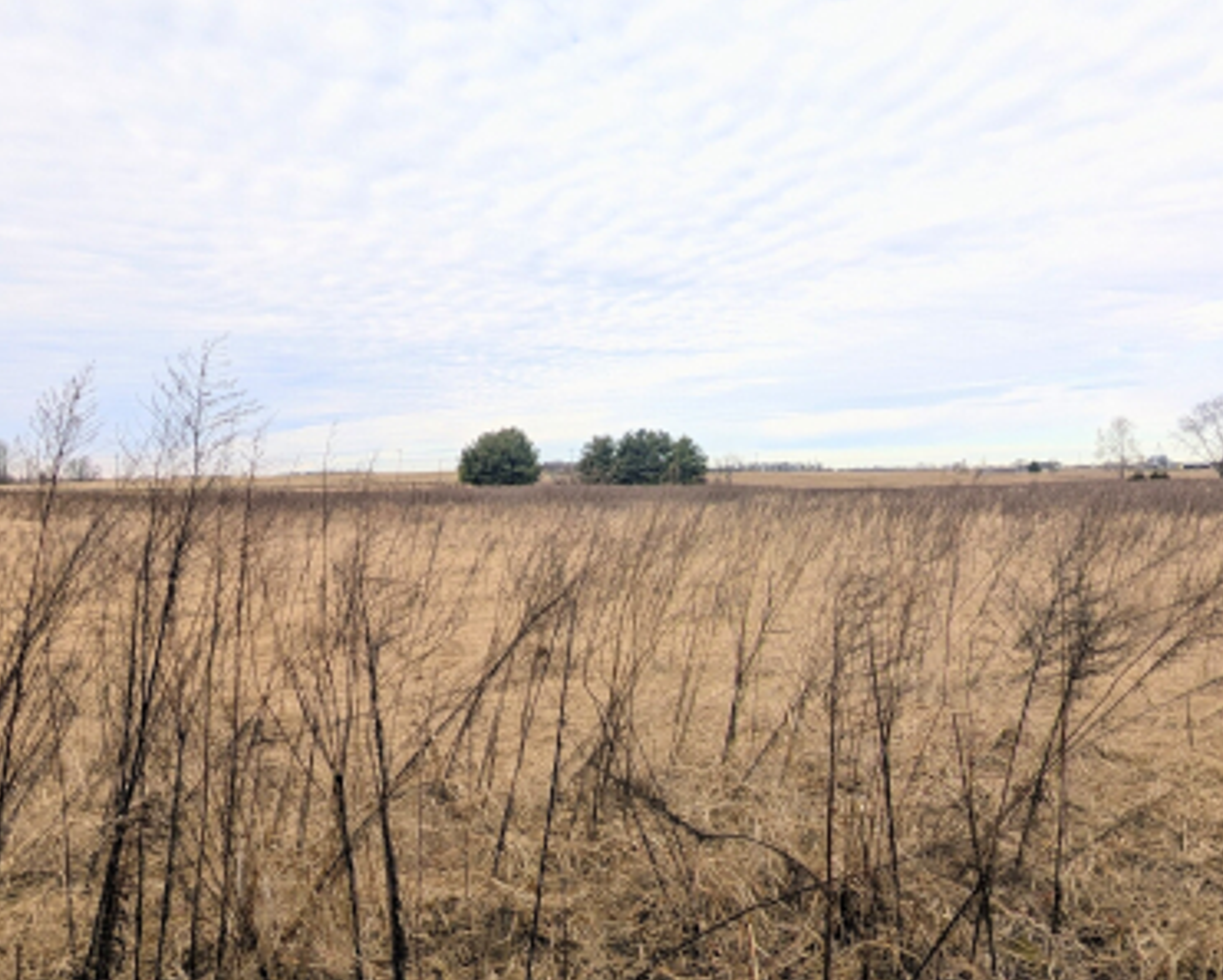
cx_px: 672
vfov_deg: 65.5
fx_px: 760
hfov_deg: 77.4
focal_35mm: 21
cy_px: 459
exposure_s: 1/1828
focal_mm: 2.02
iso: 78
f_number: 1.7
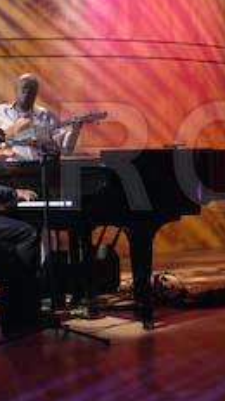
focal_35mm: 87
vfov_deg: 24.5
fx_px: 922
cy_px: 189
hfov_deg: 13.7
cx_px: 216
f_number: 2.8
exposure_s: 1/80
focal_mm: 32
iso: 800
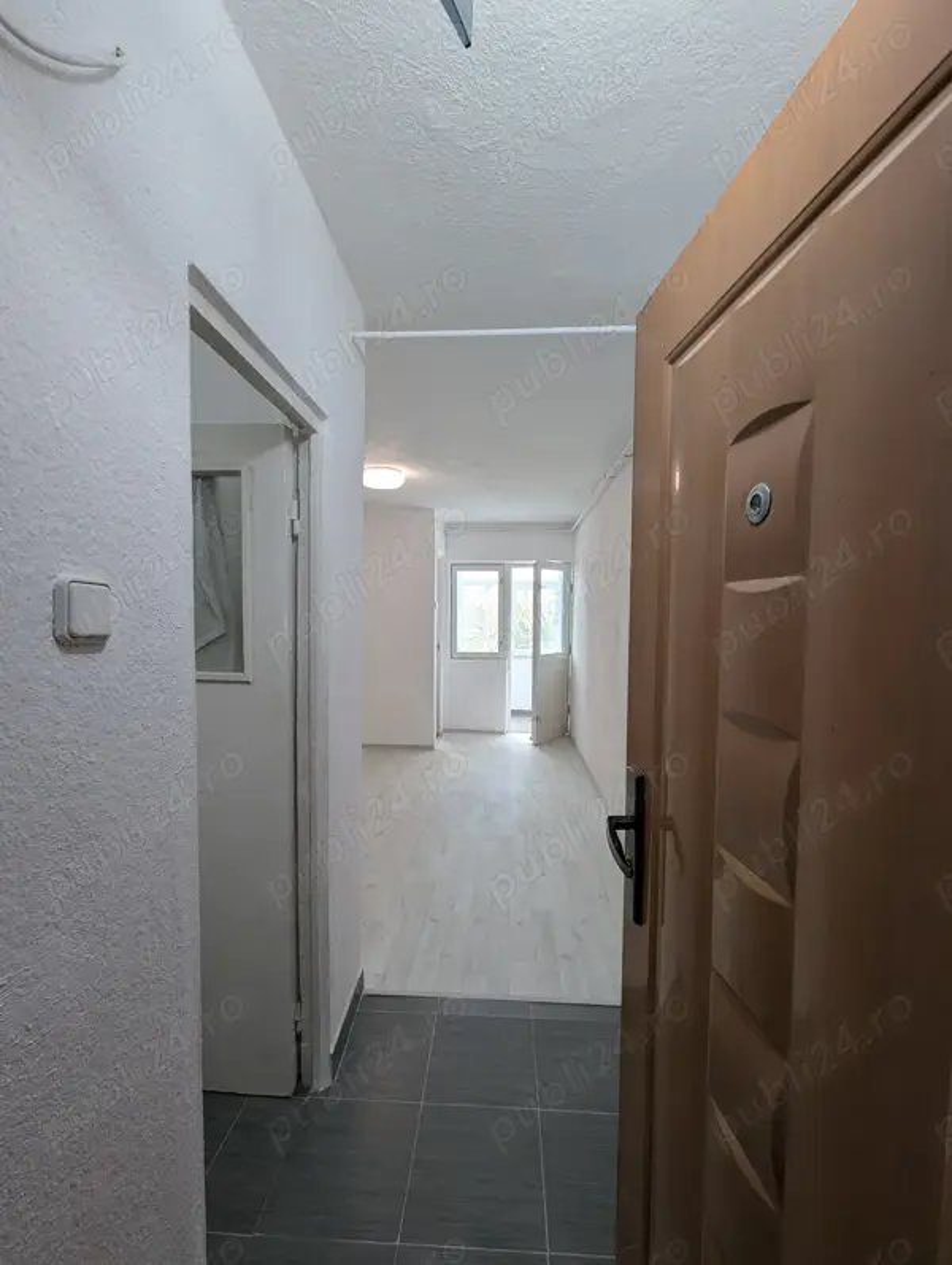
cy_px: 632
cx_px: 476
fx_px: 476
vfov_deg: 106.1
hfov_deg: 90.1
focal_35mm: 13
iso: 81
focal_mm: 1.95
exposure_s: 1/146
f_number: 2.2
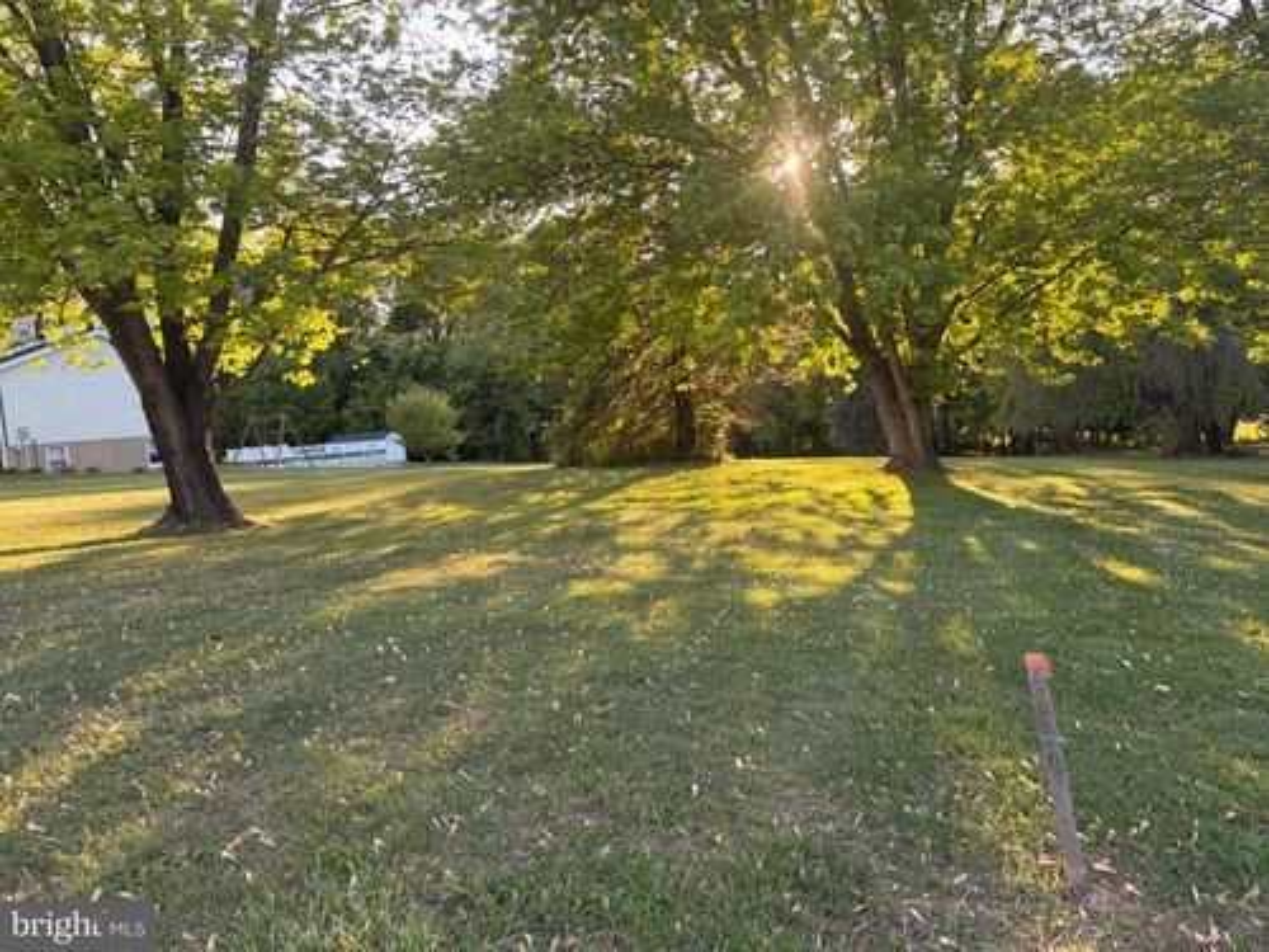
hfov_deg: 67.3
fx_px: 953
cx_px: 634
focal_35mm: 26
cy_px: 476
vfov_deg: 53.1
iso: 64
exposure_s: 1/350
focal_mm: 5.96
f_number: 1.6
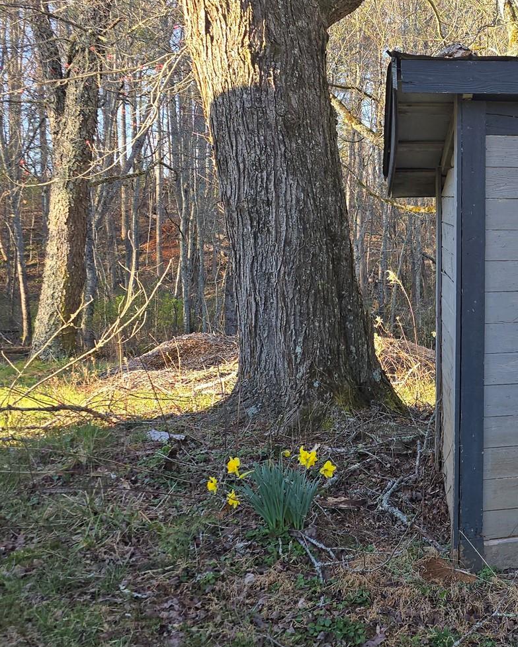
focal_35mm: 47
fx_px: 900
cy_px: 230
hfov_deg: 29.4
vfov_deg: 39.2
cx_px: 550
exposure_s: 1/180
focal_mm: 6.3
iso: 20
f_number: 1.7
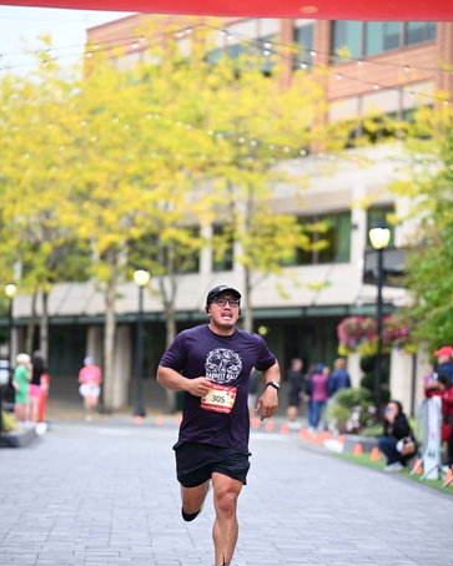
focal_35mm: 148
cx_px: 228
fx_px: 2481
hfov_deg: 10.4
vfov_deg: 13.0
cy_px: 323
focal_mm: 130
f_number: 2.8
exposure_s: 1/1600
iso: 1000
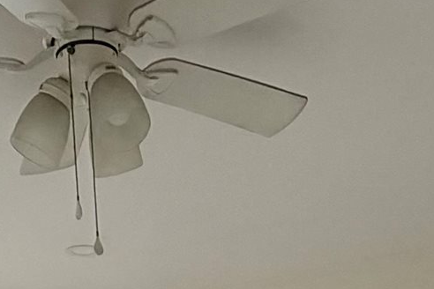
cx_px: 167
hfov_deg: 22.3
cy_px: 826
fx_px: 1097
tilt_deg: -10.6
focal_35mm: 91
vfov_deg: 10.9
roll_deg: +4.2
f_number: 2.2
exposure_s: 1/121
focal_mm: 2.22
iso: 125
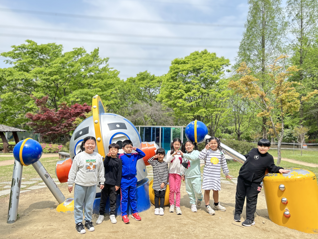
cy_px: 121
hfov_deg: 65.3
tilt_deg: +3.7
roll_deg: -0.6
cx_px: 161
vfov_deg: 51.4
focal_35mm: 27
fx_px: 248
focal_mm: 5.7
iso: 50
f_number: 1.5
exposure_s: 1/957
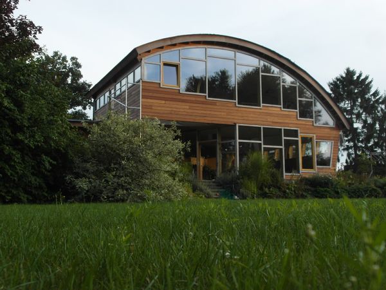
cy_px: 145
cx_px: 193
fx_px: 468
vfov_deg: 34.3
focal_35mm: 42
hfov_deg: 44.8
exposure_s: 1/125
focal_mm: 7.5
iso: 100
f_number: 4
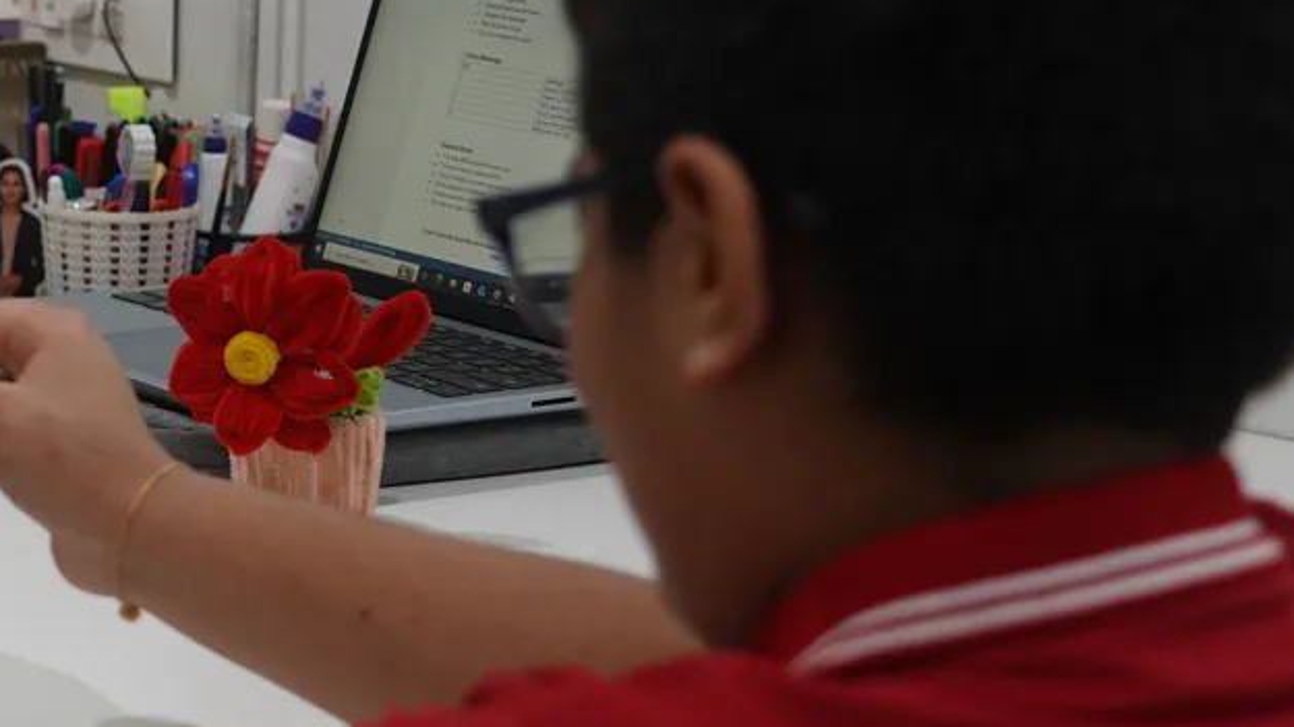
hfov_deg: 18.5
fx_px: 3773
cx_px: -234
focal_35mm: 110
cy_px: 158
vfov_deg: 11.0
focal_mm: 41
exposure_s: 1/80
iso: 2000
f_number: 4
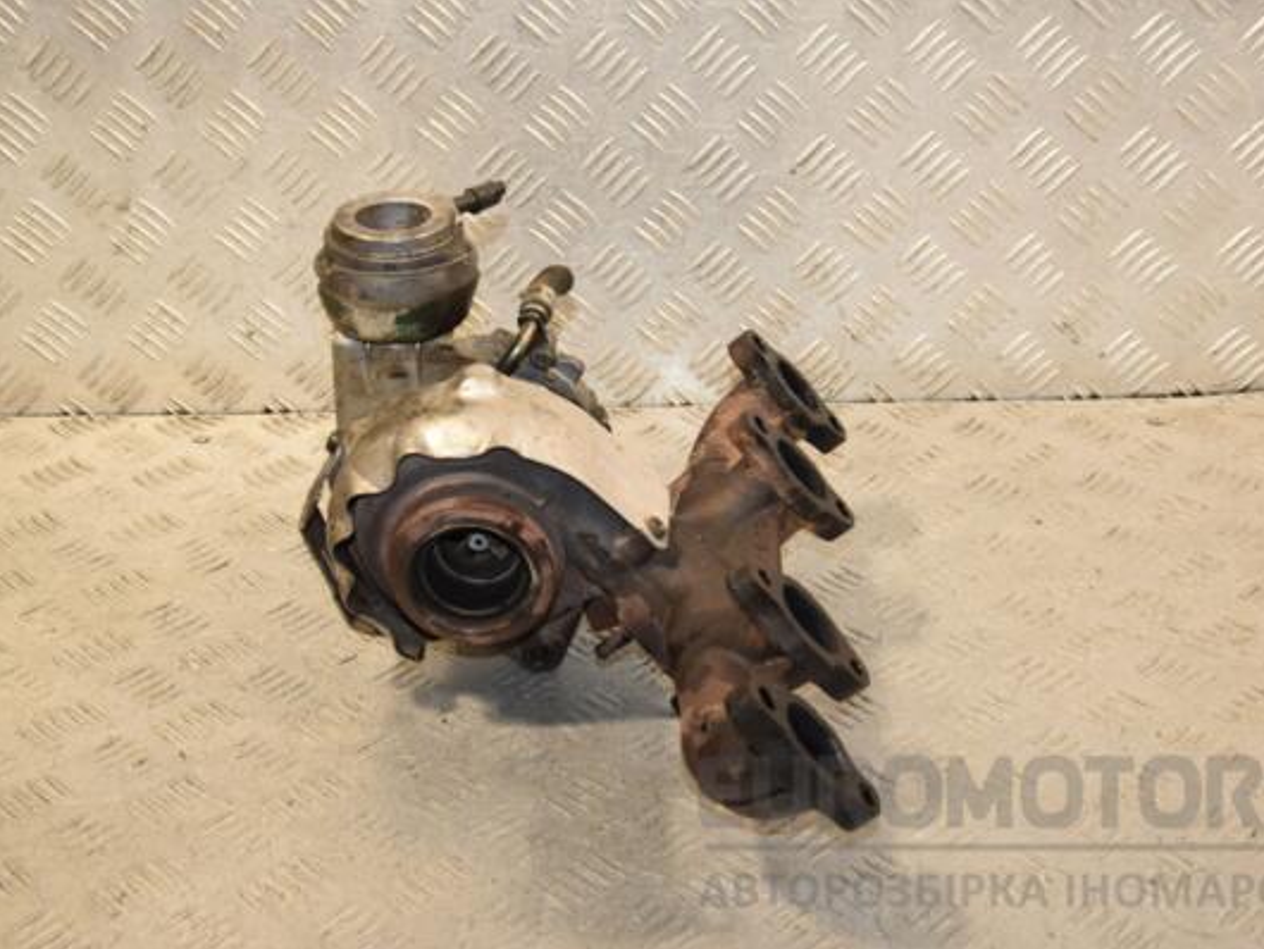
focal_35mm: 62
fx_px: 2265
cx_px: 653
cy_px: 474
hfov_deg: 31.2
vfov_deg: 23.7
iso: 800
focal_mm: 38
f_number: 6.3
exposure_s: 1/200
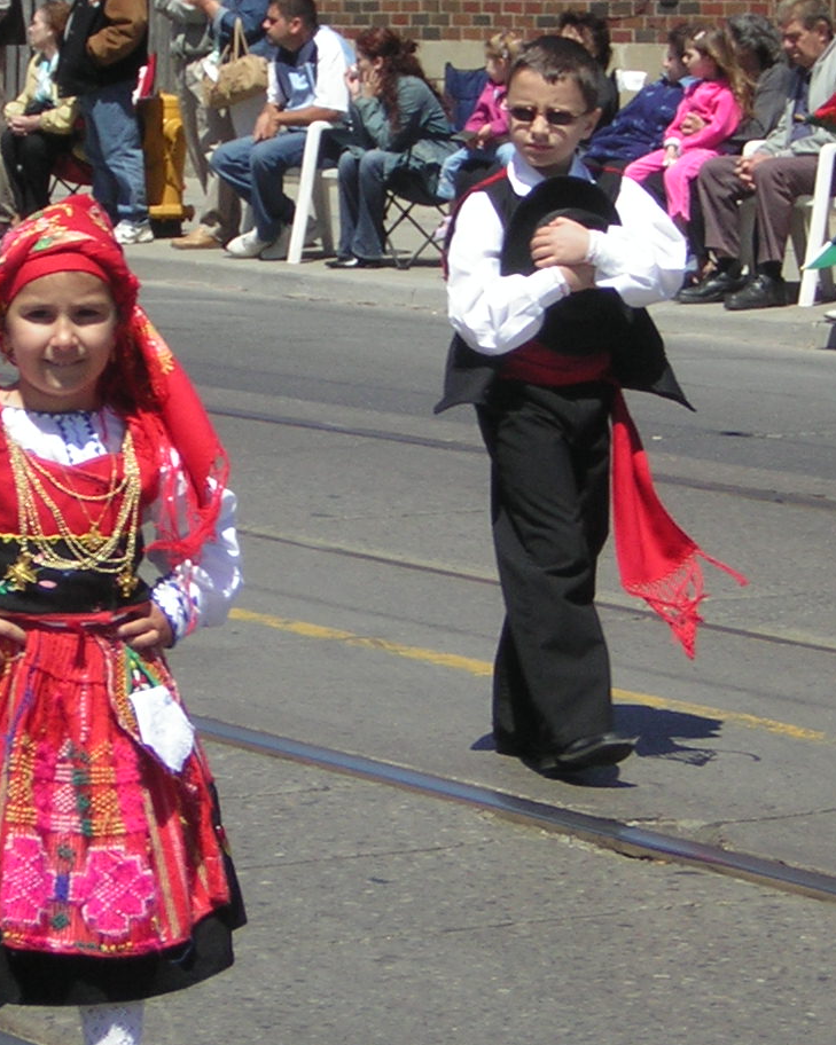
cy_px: 402
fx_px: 5725
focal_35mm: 185
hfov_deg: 8.4
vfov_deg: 10.4
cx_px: 392
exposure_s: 1/419
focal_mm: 14.1
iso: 50
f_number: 4.7
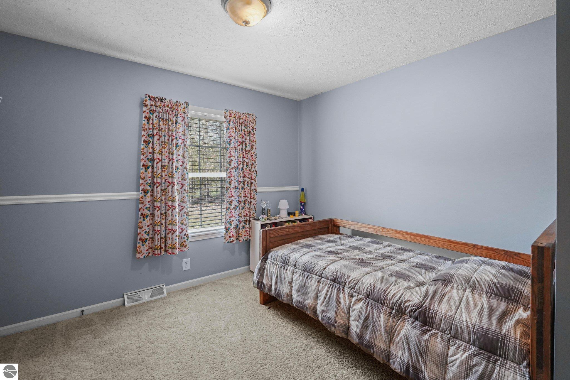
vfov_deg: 74.4
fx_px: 250
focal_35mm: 16
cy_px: 190
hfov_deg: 97.5
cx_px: 285
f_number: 4
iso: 2000
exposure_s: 1/30
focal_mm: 15.8
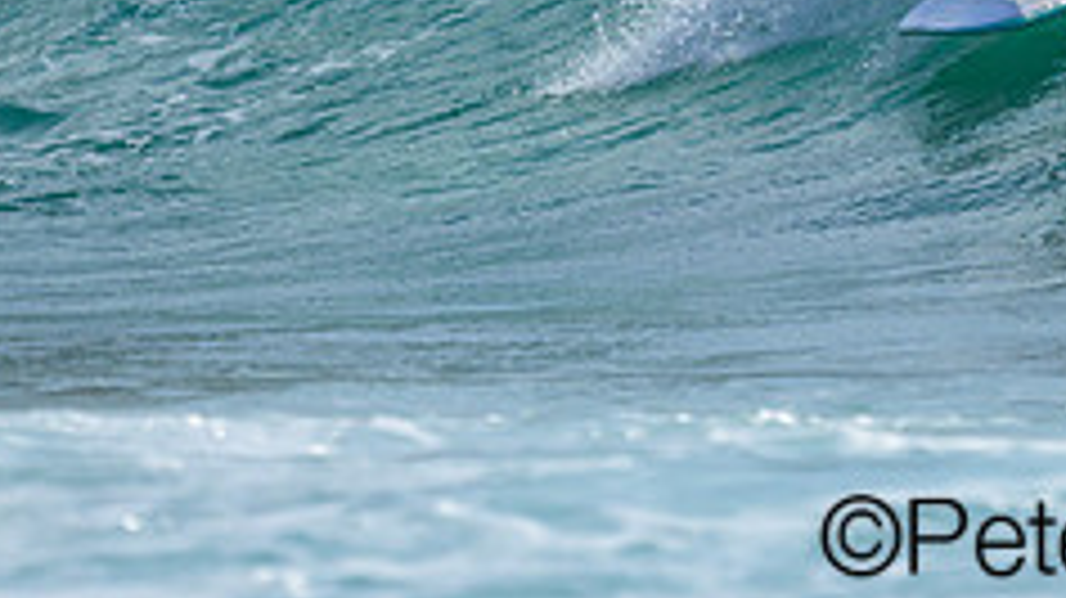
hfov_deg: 1.1
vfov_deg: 0.6
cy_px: -209
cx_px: 1169
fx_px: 57913
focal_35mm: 2050
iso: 180
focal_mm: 800
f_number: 6.3
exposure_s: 1/2000
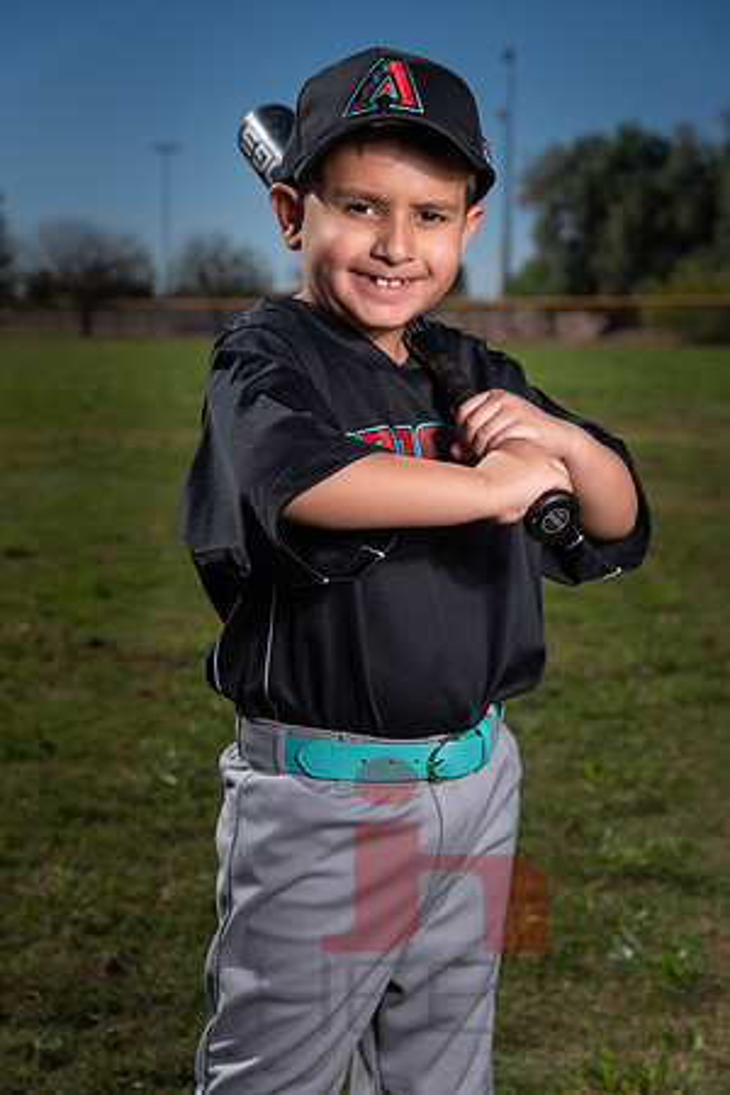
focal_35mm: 62
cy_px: 548
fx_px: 1886
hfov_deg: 21.9
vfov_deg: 32.4
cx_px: 365
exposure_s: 1/1250
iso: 100
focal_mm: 62
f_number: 5.6
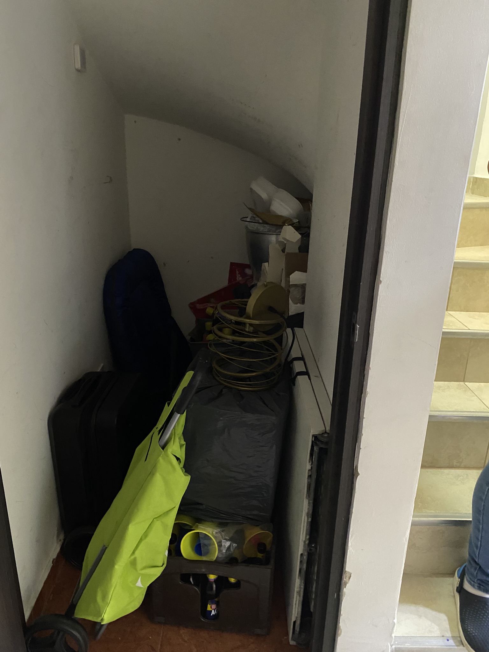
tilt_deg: -18.5
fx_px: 490
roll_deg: -0.9
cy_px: 326
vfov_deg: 67.3
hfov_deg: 53.1
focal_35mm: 26
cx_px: 244
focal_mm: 4.25
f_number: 1.8
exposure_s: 1/24
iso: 800
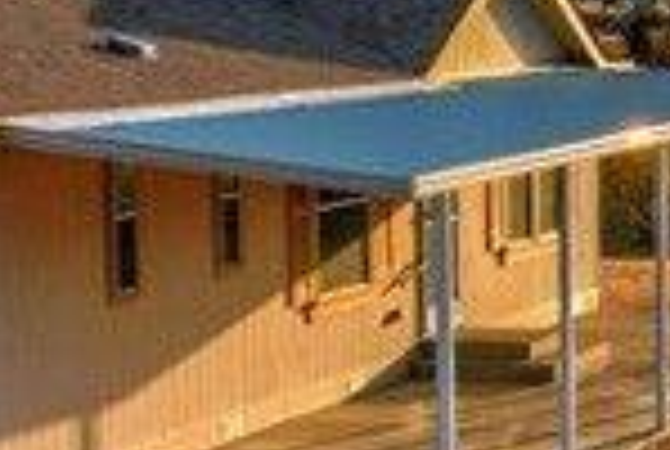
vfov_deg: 9.1
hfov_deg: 13.0
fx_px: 2816
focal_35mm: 151
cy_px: 250
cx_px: 913
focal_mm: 8.38
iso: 100
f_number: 2.8
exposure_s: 1/160
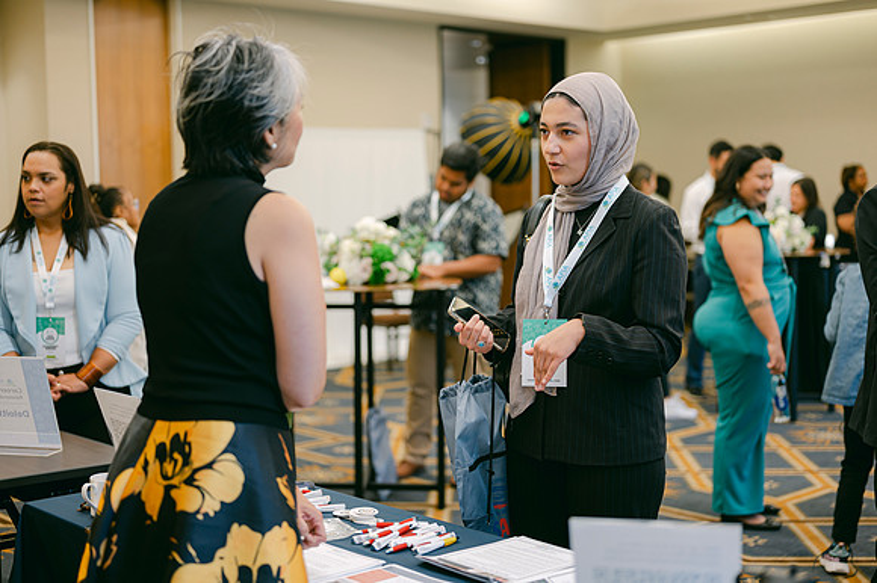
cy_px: 292
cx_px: 438
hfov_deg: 39.6
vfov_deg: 27.0
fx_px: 1217
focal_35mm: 50
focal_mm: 50
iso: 200
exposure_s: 1/125
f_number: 2
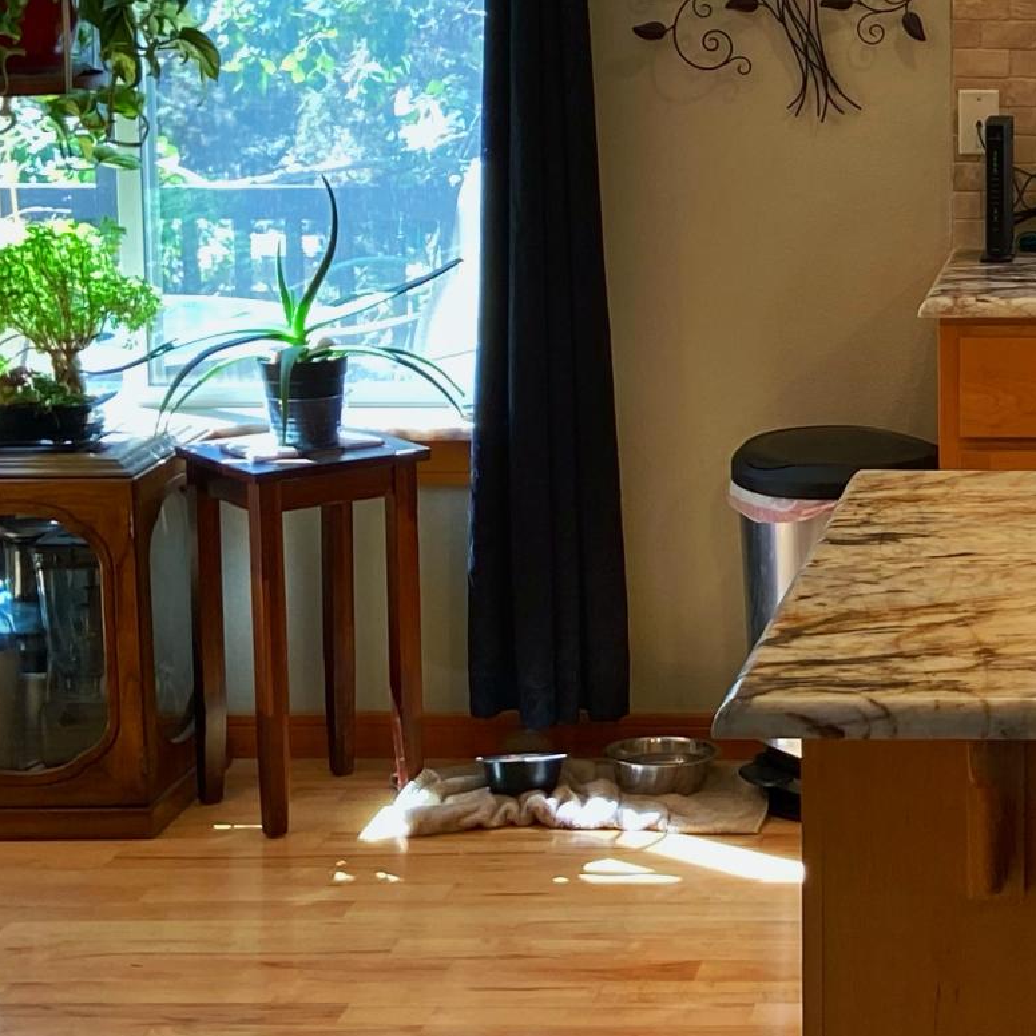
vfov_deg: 19.4
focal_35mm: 89
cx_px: 1164
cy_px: 261
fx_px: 3014
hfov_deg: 18.7
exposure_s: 1/120
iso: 80
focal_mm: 4.25
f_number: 1.8
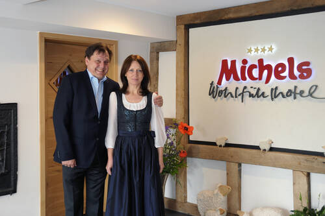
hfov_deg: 50.7
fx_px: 343
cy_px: 108
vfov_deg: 35.0
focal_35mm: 38
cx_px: 162
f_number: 5.6
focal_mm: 38
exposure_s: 1/40
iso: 640
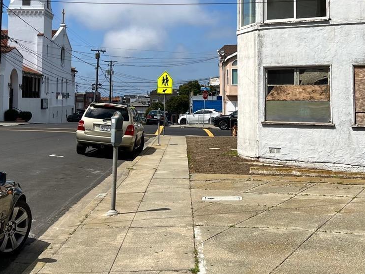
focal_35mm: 53
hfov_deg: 36.2
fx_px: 559
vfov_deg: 27.2
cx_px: 195
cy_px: 68
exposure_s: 1/6993
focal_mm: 5.7
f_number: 1.5
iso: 50
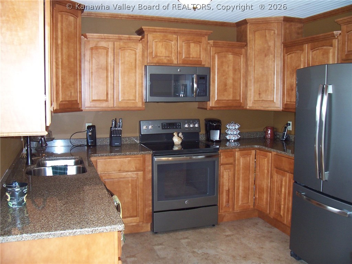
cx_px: 176
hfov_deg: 54.0
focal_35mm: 34
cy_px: 132
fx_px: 346
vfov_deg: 41.8
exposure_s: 1/60
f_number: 2.7
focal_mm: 5.6
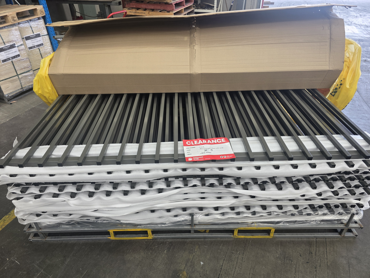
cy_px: 139
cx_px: 185
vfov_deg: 58.9
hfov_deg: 73.9
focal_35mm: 23
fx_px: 246
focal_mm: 6.3
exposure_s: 1/180
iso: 80
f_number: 1.7
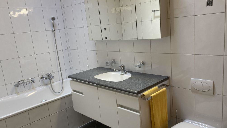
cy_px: 67
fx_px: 187
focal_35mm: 31
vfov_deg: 37.8
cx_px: 112
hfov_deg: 62.6
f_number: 1.8
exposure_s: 1/50
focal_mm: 3.99
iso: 64
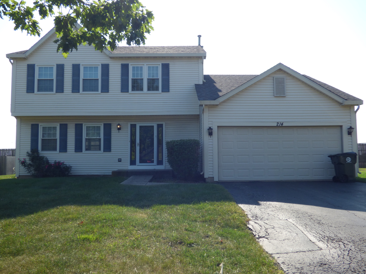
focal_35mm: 32
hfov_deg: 56.8
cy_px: 137
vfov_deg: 44.2
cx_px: 183
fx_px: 338
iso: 100
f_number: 4
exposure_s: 1/500
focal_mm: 5.78
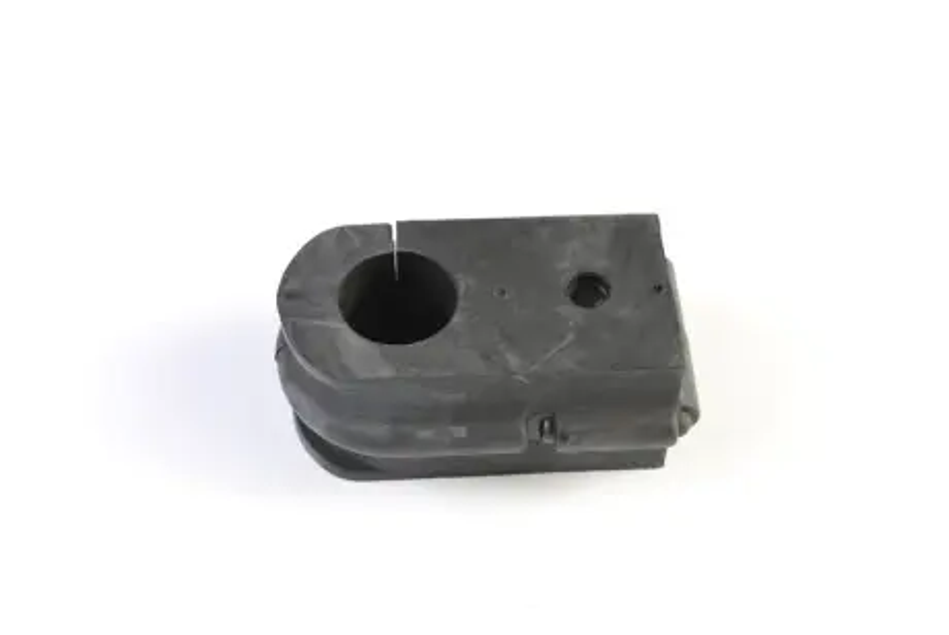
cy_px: 318
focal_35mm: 63
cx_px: 474
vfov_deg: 21.6
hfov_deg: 31.9
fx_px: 1663
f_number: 9
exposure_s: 1/30
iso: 280
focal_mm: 42
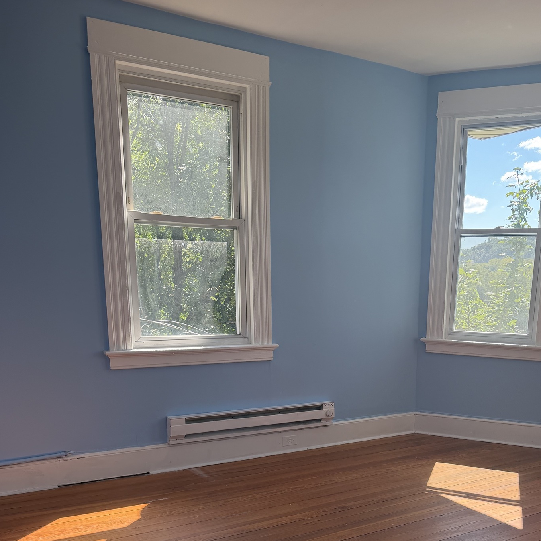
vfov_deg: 43.8
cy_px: 435
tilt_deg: -13.8
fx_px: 637
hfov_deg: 45.6
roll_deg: -1.7
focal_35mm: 36
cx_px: 341
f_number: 1.78
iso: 100
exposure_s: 1/598
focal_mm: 6.76
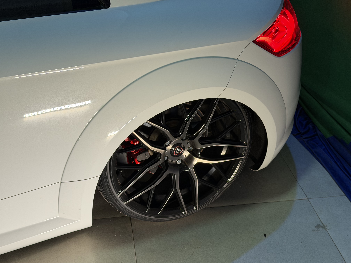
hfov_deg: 39.7
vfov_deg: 30.3
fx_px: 487
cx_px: 176
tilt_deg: -32.5
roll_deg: -2.3
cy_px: 132
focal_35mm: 48
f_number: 1.78
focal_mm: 6.76
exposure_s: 1/91
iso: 100
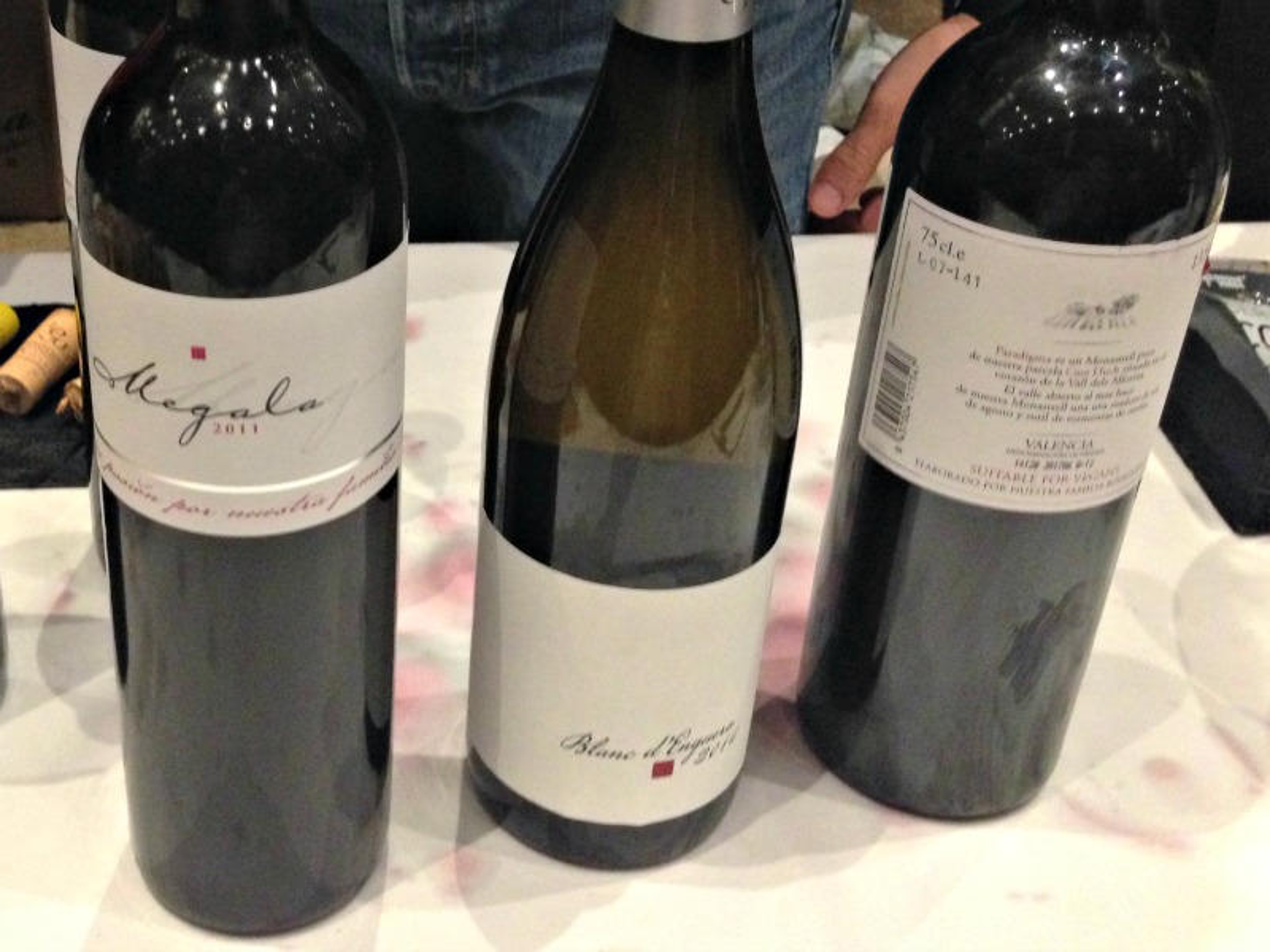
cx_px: 635
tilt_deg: -30.9
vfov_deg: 42.9
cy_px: 476
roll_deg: -1.0
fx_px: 1211
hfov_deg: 55.4
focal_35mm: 33
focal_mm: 4.12
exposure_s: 1/20
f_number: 2.4
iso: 400
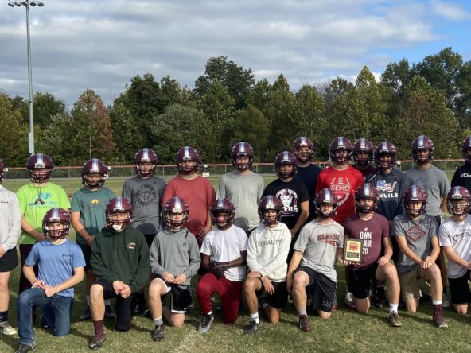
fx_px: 612
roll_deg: +1.0
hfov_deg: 41.7
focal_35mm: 45
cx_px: 301
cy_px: 164
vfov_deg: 32.2
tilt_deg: +3.0
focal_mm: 4.25
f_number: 1.8
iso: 32
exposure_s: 1/2105
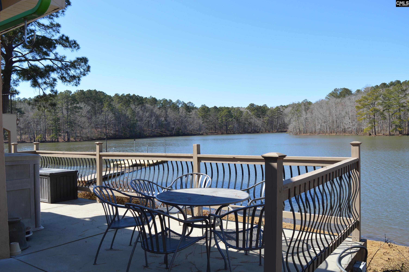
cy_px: 136
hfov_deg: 59.5
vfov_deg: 41.6
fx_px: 358
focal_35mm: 32
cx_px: 204
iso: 100
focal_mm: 21
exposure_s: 1/200
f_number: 7.1
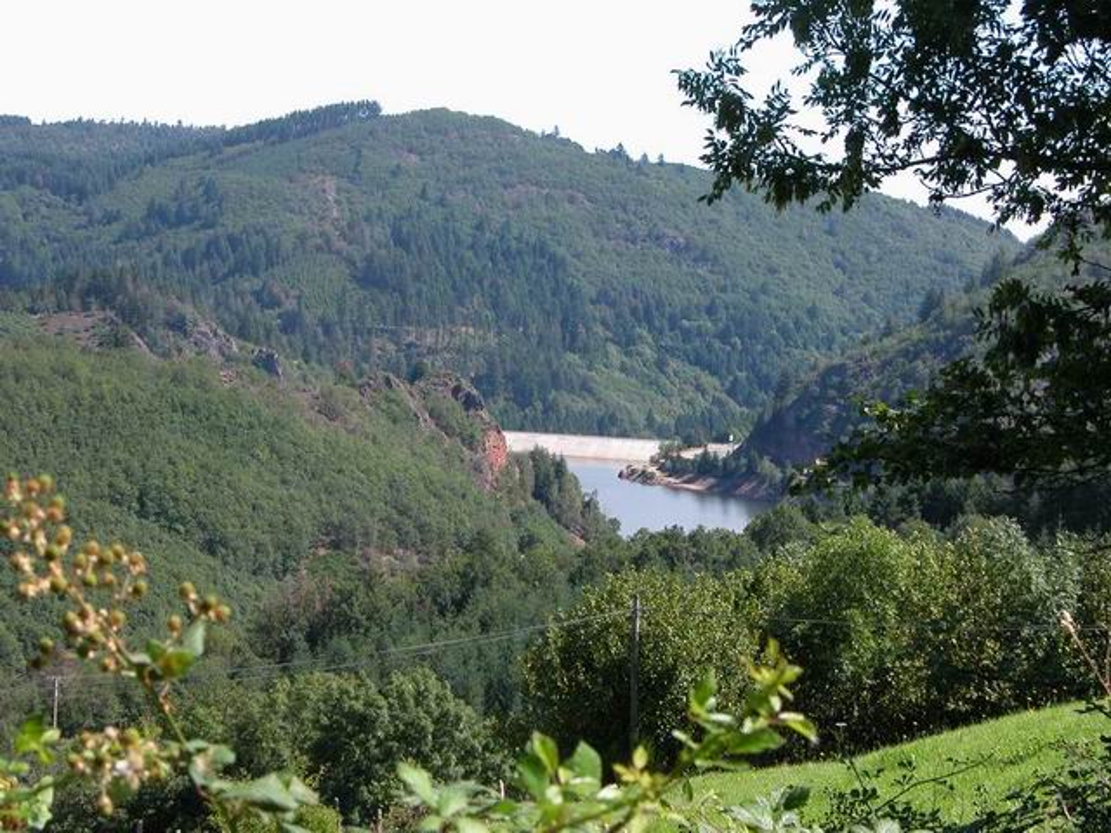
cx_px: 556
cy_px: 416
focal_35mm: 83
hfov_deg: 23.6
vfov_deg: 17.8
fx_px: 2664
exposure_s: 1/298
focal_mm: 21
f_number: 4.4
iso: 100
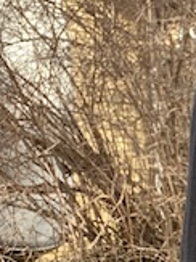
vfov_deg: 16.6
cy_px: 215
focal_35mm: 118
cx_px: 374
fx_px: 892
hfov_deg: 11.5
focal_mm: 2.71
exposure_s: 1/231
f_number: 2.2
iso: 25
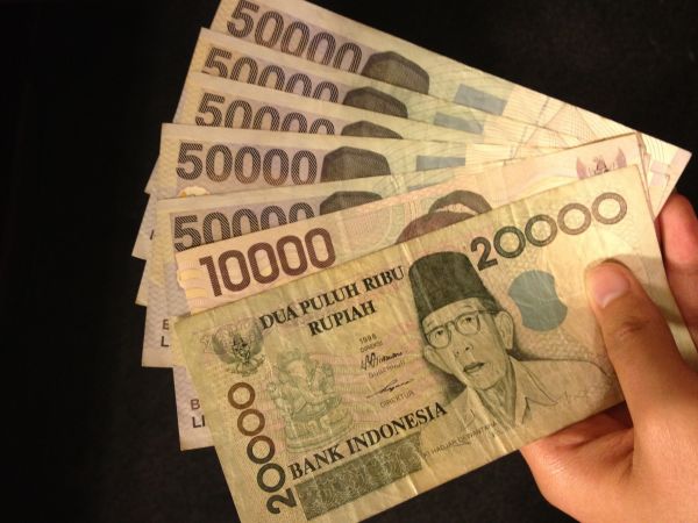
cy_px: 262
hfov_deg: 52.6
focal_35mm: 35
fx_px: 706
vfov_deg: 40.7
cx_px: 349
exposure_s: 1/20
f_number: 2.4
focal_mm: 4.28
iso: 200
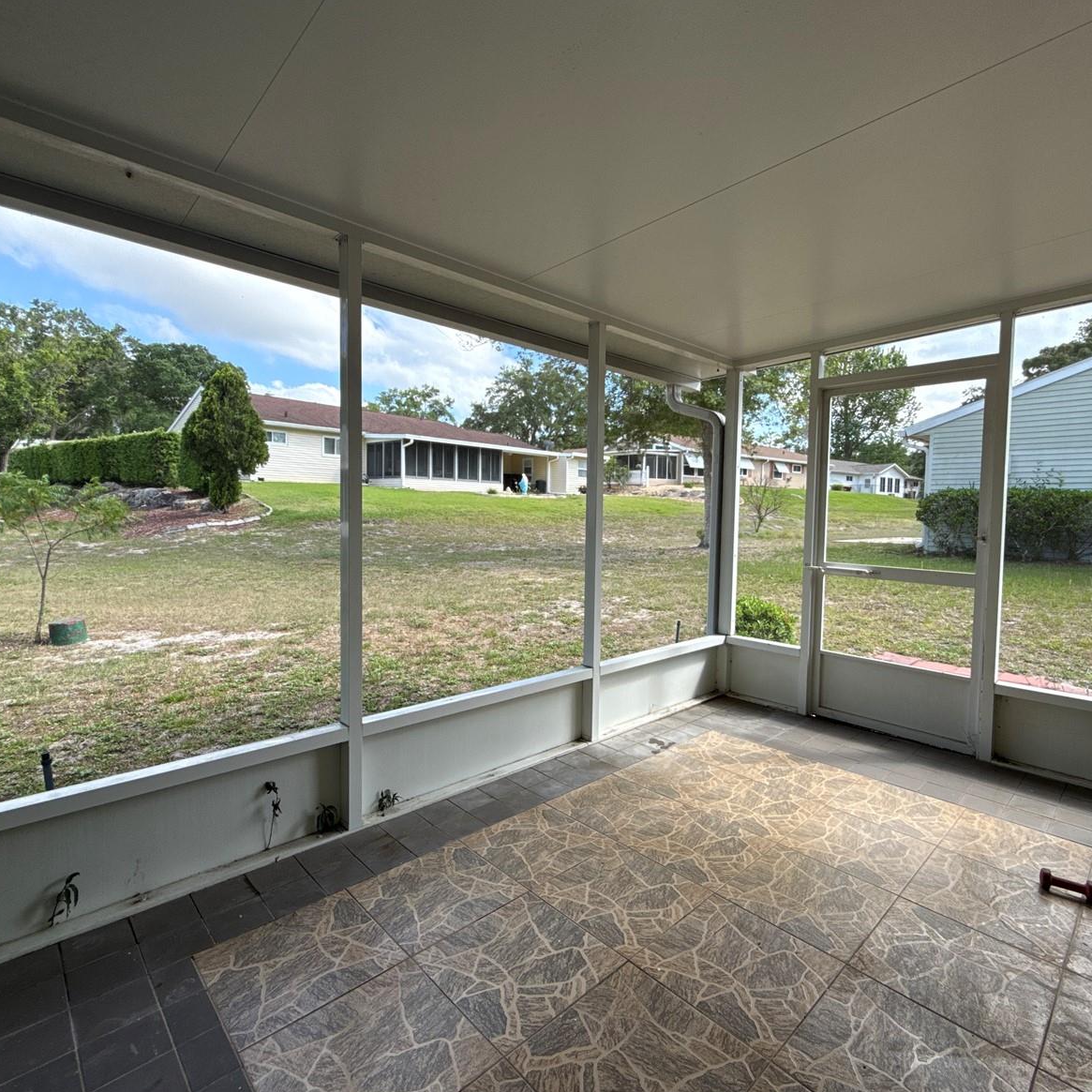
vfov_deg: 84.0
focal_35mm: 17
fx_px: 607
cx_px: 590
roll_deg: -1.2
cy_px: 539
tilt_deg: -2.5
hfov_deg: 83.8
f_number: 2.2
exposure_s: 1/585
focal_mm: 2.22
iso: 64
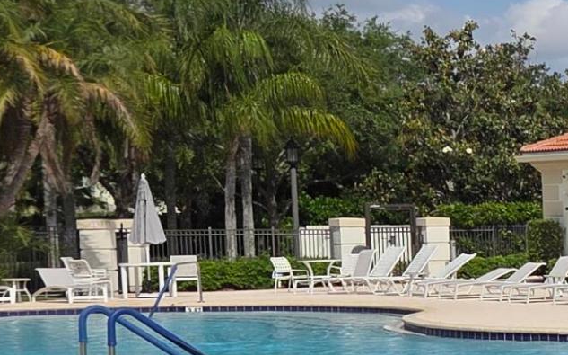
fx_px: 1718
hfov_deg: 16.6
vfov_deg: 11.6
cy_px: 363
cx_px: 919
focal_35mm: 111
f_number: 1.8
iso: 64
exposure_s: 1/7891
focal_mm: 5.4
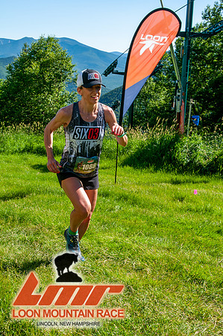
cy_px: 168
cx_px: 112
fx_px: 475
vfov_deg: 38.9
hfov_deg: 26.4
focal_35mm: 51
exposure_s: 1/400
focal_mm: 34
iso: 200
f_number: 8
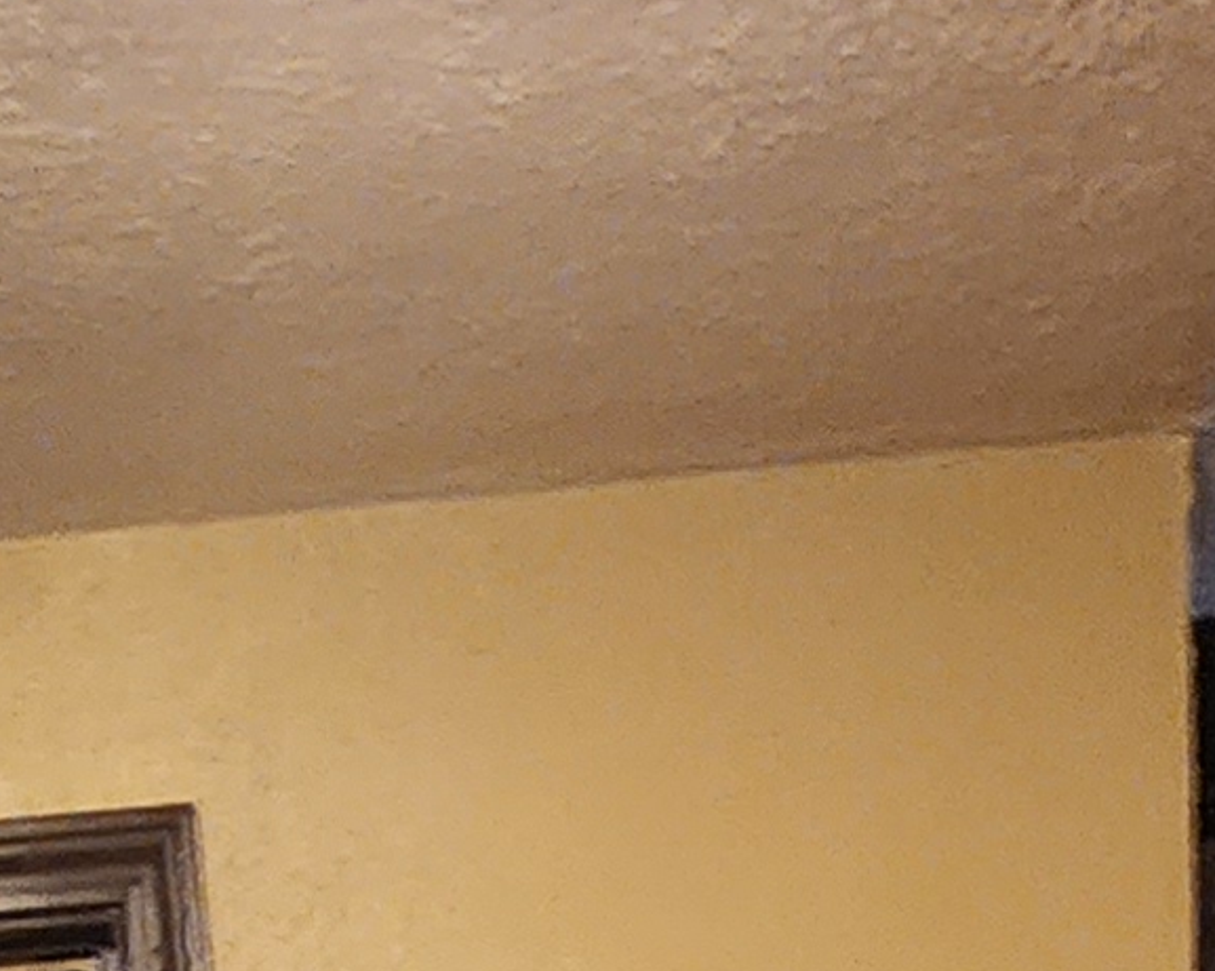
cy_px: 2793
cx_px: 297
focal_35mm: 88
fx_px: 3163
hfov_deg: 21.5
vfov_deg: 11.5
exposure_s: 1/30
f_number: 2.2
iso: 500
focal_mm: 2.2
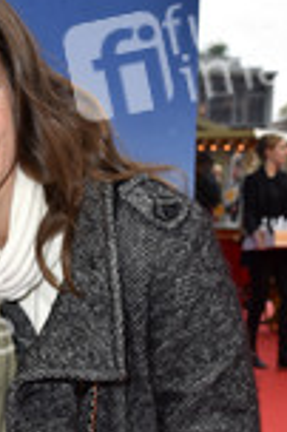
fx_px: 1258
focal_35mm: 105
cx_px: -48
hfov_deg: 12.7
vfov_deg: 18.7
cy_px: 480
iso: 640
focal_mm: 40
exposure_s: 1/250
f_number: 5.6
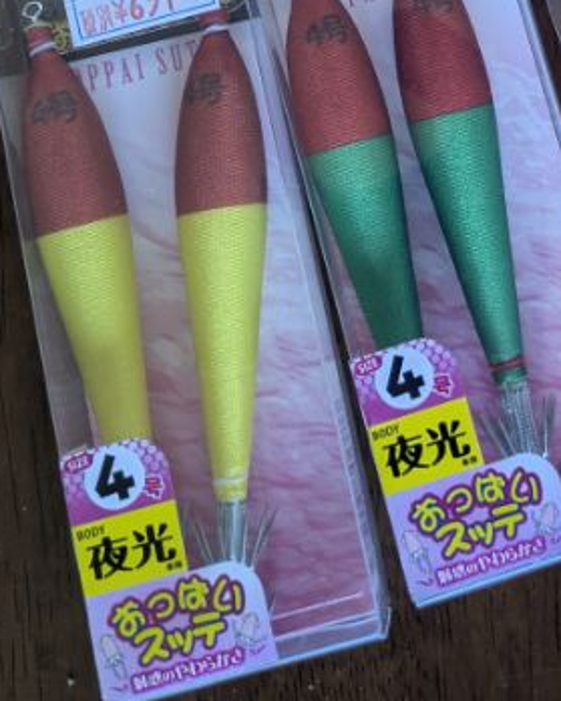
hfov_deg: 21.1
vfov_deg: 25.3
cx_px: 564
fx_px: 1453
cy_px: -60
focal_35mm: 70
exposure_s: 1/100
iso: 199
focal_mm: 5.43
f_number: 1.89
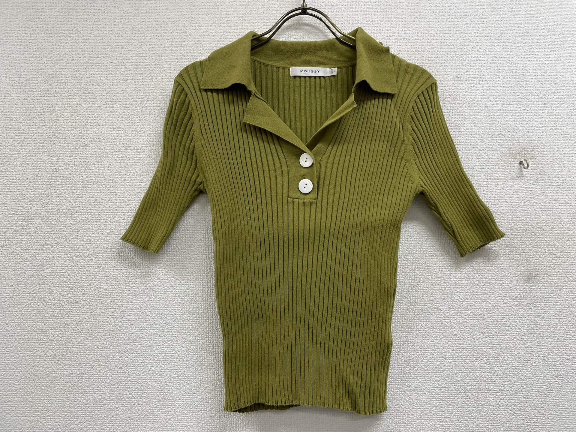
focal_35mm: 26
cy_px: 216
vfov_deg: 53.1
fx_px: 433
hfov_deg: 67.3
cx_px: 288
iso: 80
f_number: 1.6
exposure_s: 1/121
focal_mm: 4.2
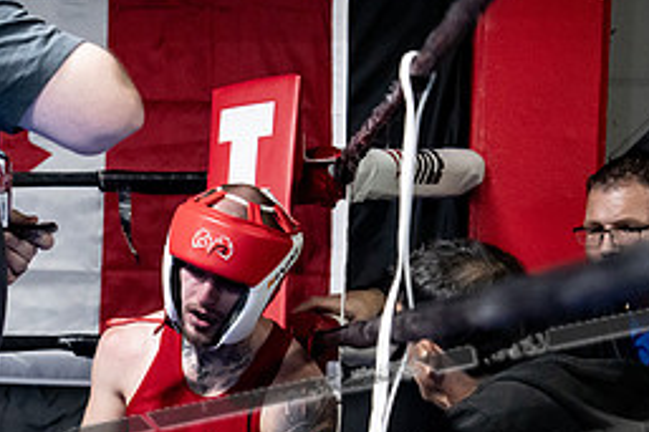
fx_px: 2846
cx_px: 63
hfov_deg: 12.9
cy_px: 471
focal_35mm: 158
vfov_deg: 8.6
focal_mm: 70
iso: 8000
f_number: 2.8
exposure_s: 1/1000
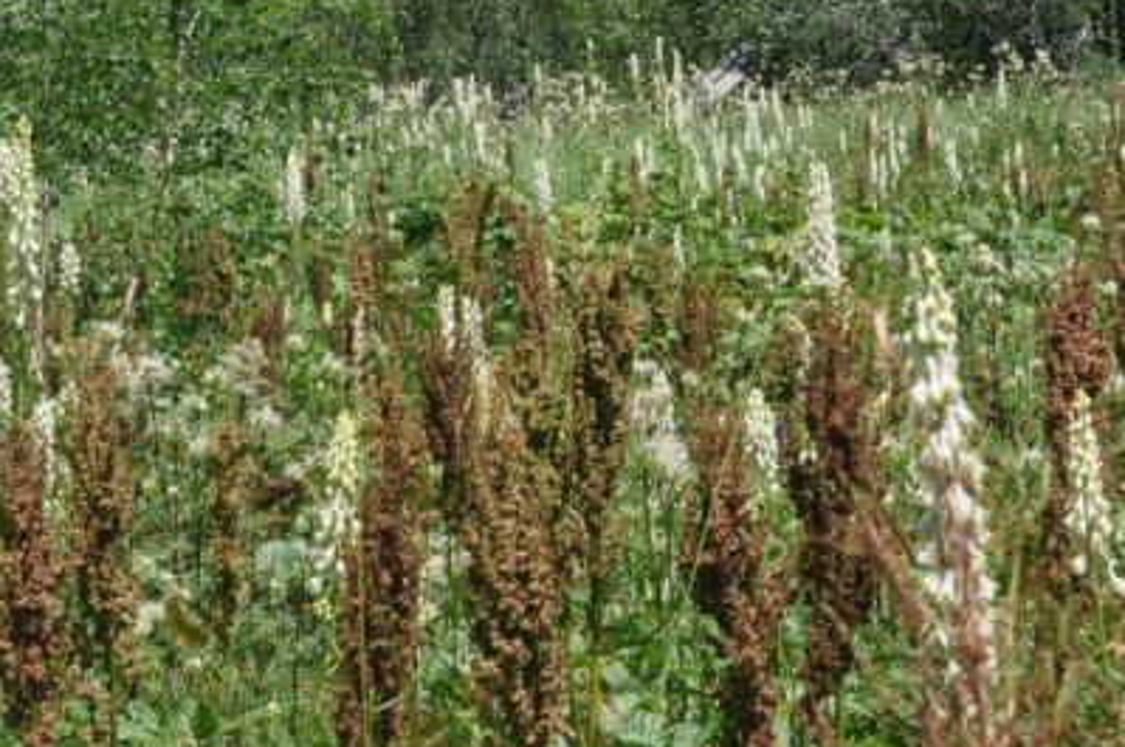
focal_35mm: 137
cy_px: 238
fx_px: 4276
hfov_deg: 15.0
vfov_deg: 10.0
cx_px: 386
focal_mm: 28
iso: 200
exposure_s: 1/400
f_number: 8
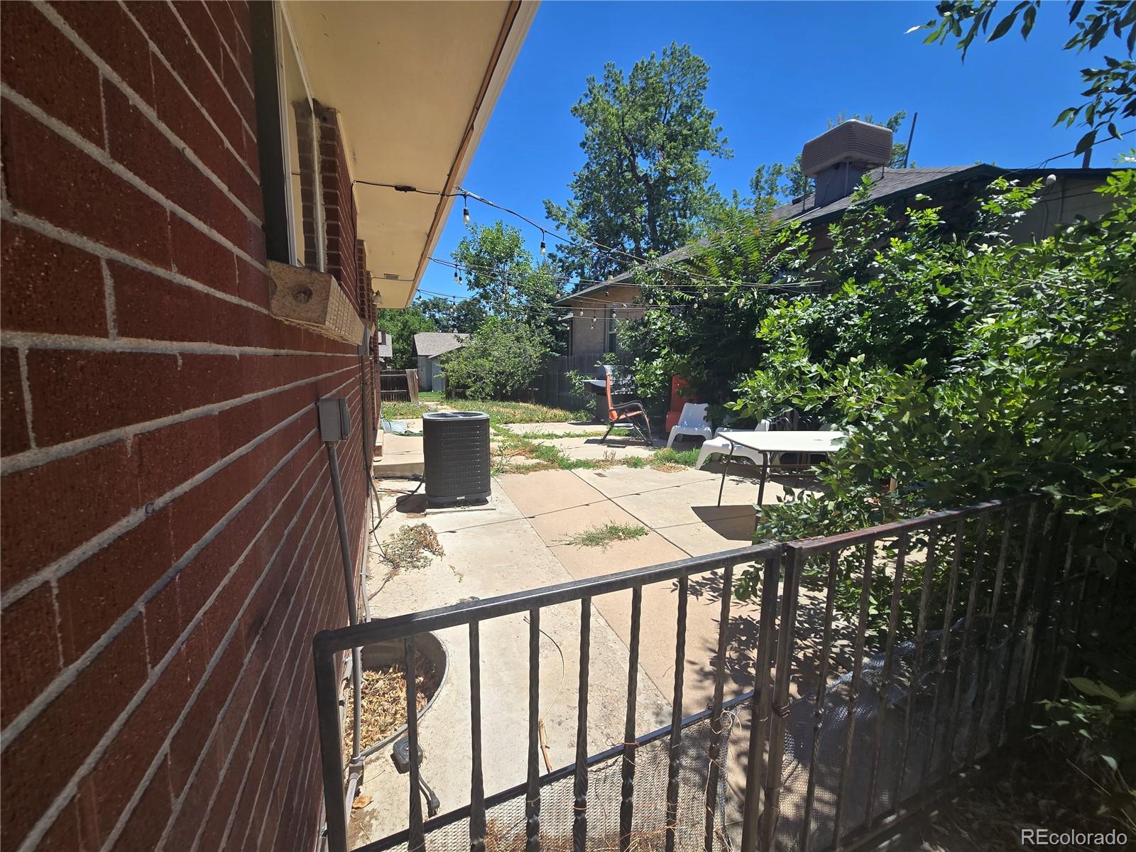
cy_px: 426
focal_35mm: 13
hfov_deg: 106.2
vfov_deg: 89.9
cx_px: 568
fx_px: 427
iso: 50
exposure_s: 1/1533
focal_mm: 2.2
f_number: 2.2
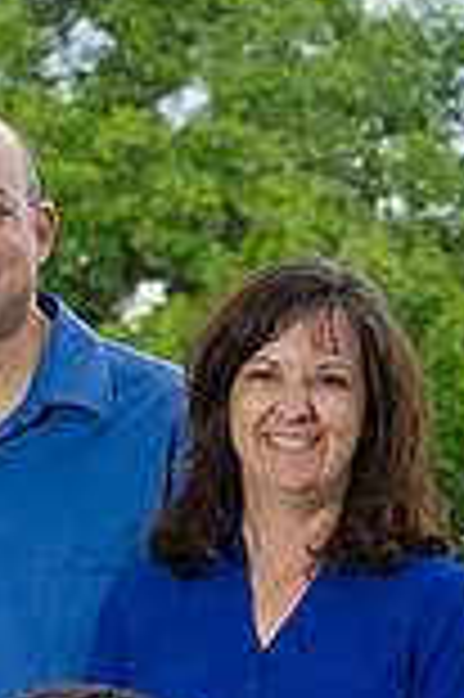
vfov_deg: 7.5
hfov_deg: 5.0
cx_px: -20
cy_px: 730
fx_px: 5328
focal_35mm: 275
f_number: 5.6
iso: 320
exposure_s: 1/125
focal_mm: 95
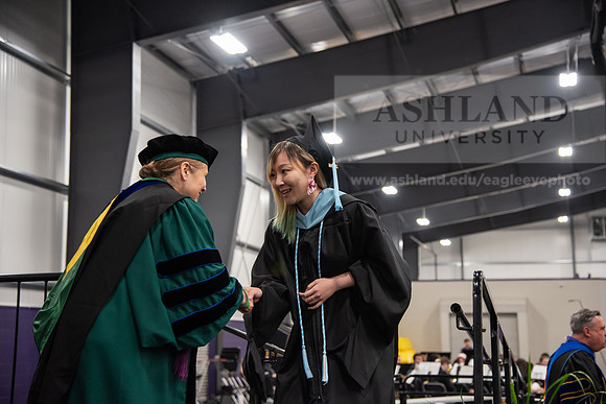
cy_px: 202
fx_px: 977
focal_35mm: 58
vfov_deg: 23.4
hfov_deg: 34.5
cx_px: 303
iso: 2000
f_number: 4
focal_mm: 58
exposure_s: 1/125
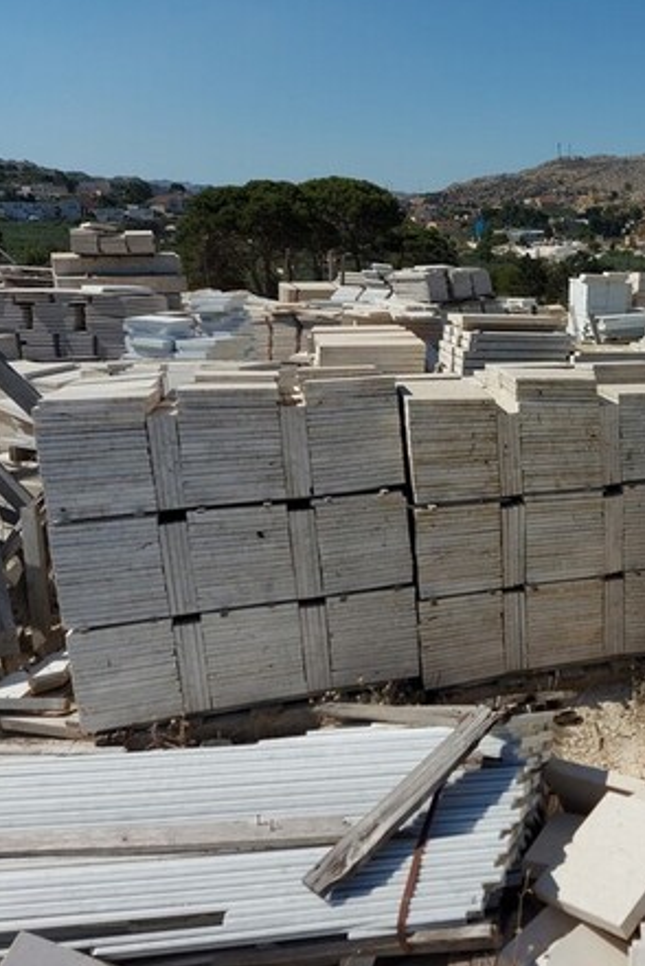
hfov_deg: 35.9
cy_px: 479
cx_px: 614
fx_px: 912
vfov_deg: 55.8
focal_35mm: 34
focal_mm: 5.23
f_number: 1.8
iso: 32
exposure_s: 1/2458
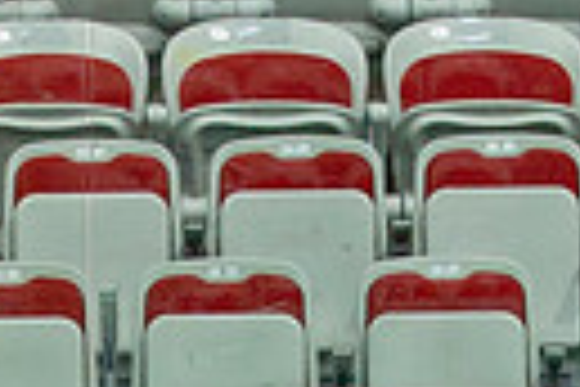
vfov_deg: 1.6
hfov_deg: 2.5
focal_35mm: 837
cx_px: -71
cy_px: 1192
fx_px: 13484
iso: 400
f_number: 3.2
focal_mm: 85
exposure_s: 1/640
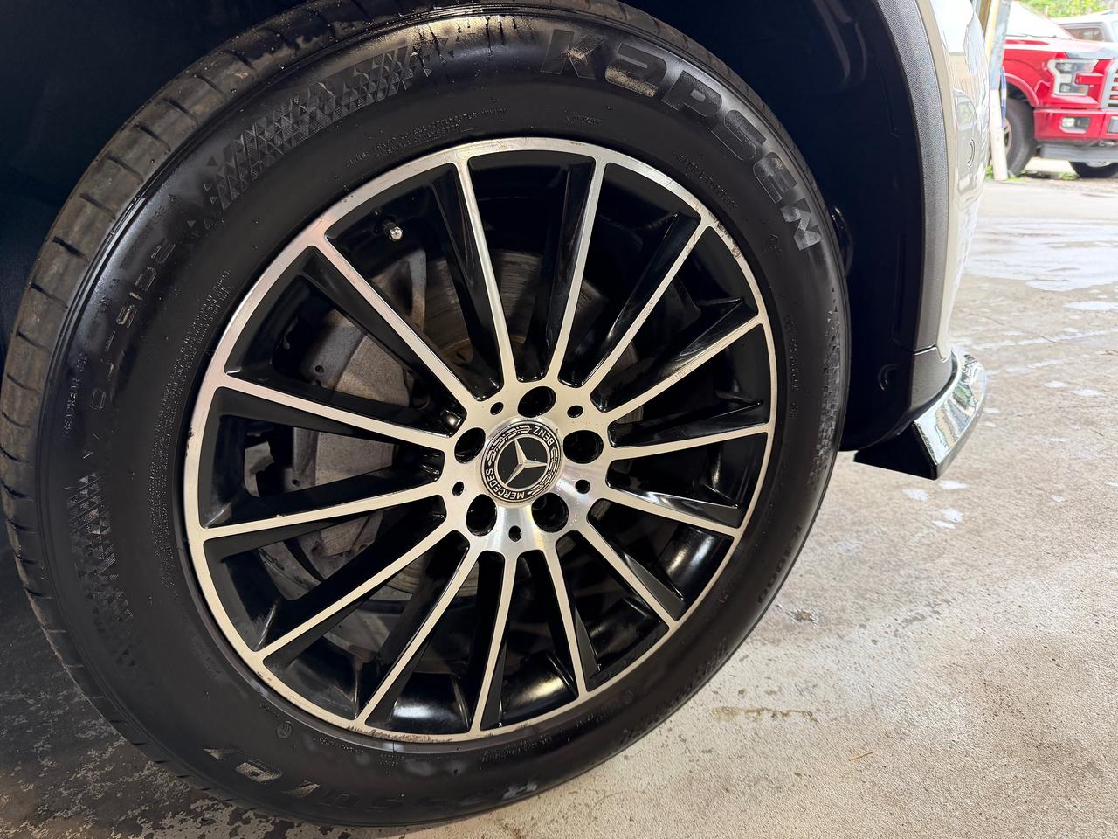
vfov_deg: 56.8
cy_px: 420
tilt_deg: -21.8
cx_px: 559
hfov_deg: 71.6
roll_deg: +0.9
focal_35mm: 24
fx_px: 775
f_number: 1.78
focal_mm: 6.76
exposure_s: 1/60
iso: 250
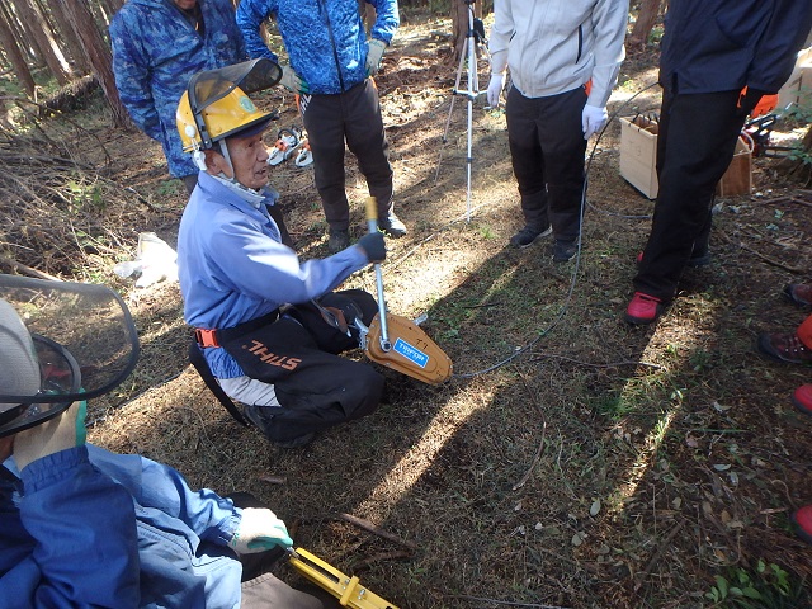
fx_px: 493
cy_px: 304
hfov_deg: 79.0
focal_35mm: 21
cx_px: 406
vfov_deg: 63.4
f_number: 3.5
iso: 250
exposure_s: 1/30
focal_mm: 3.7
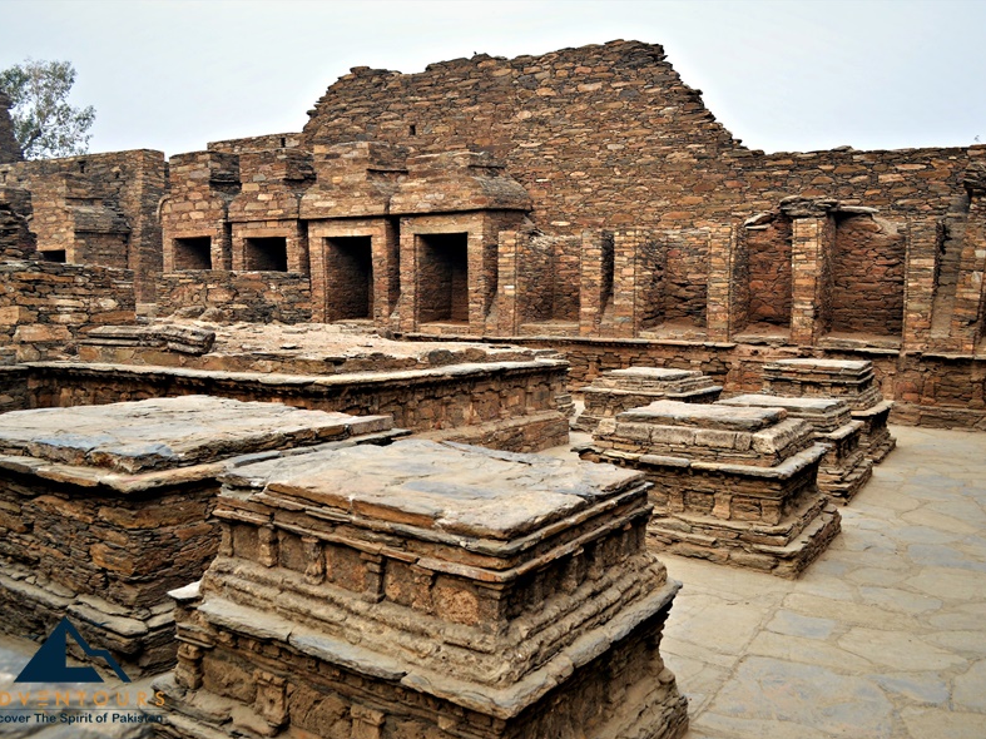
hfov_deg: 55.4
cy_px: 375
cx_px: 505
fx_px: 940
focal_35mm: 33
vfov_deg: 42.9
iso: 100
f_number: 6.3
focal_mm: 20
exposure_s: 1/160
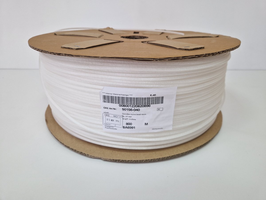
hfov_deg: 73.9
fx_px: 177
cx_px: 133
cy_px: 100
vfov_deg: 58.9
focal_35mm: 23
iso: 80
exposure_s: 1/100
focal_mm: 5.4
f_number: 1.8
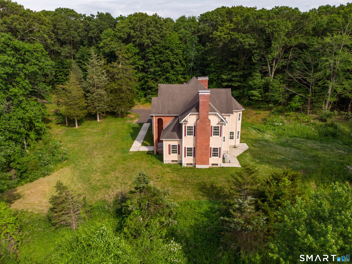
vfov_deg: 56.8
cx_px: 176
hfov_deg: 71.6
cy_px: 132
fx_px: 244
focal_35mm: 24
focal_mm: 4.5
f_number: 2.8
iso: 100
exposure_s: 1/800
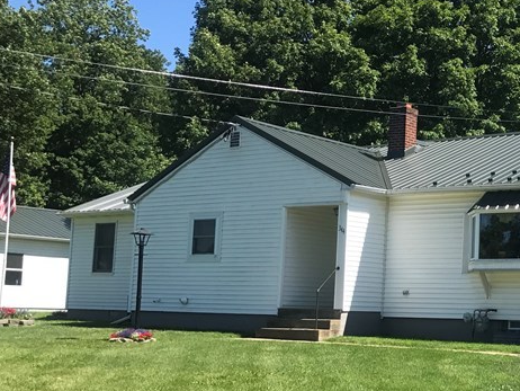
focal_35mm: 62
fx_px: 932
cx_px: 556
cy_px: 241
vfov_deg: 23.6
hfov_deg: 28.6
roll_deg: -1.3
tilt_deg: +6.0
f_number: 1.8
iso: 20
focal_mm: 3.99
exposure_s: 1/1368
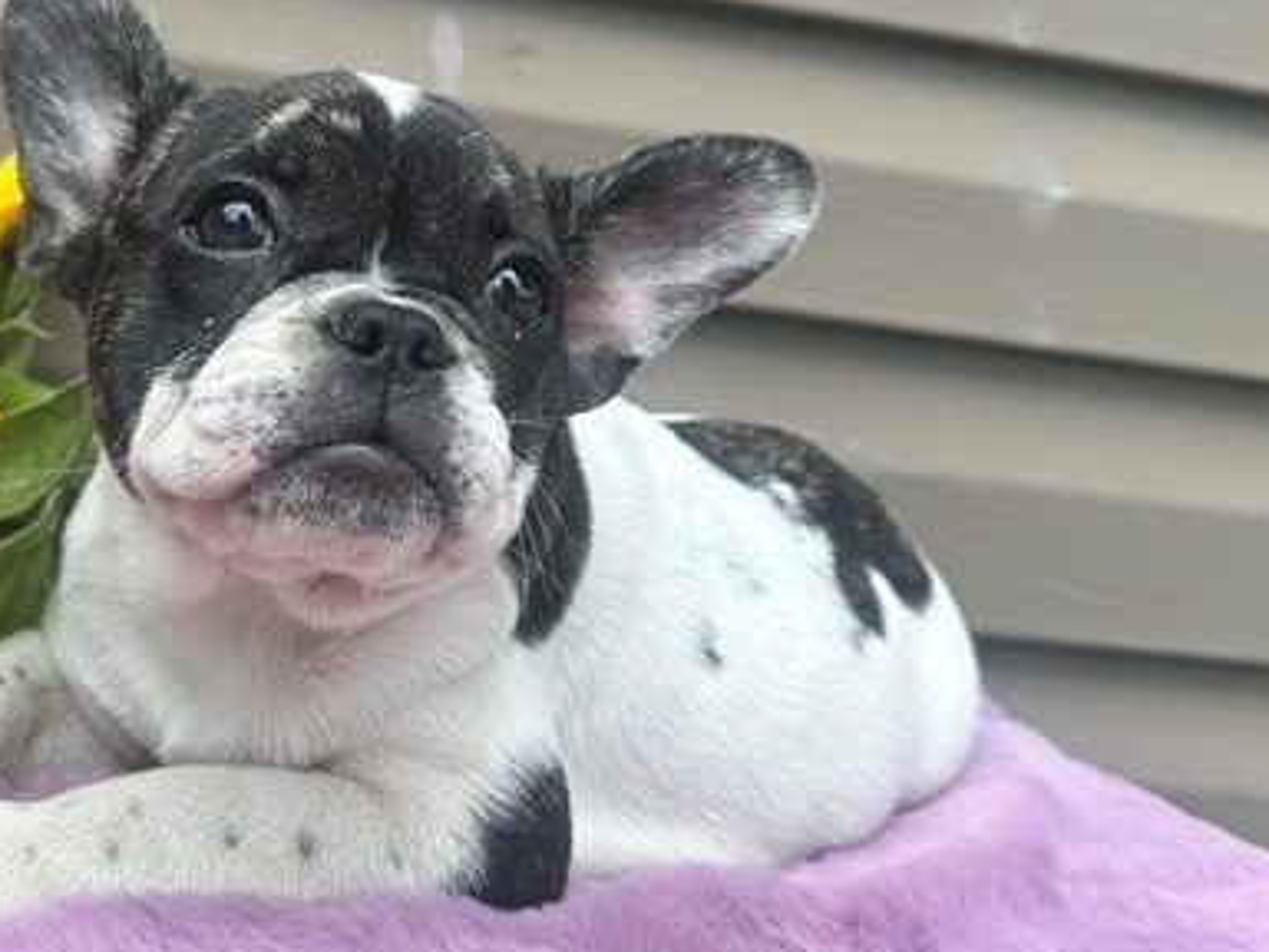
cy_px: 301
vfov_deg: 28.9
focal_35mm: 50
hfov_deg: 37.2
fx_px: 1833
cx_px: 304
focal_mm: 6.86
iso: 80
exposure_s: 1/389
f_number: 1.78
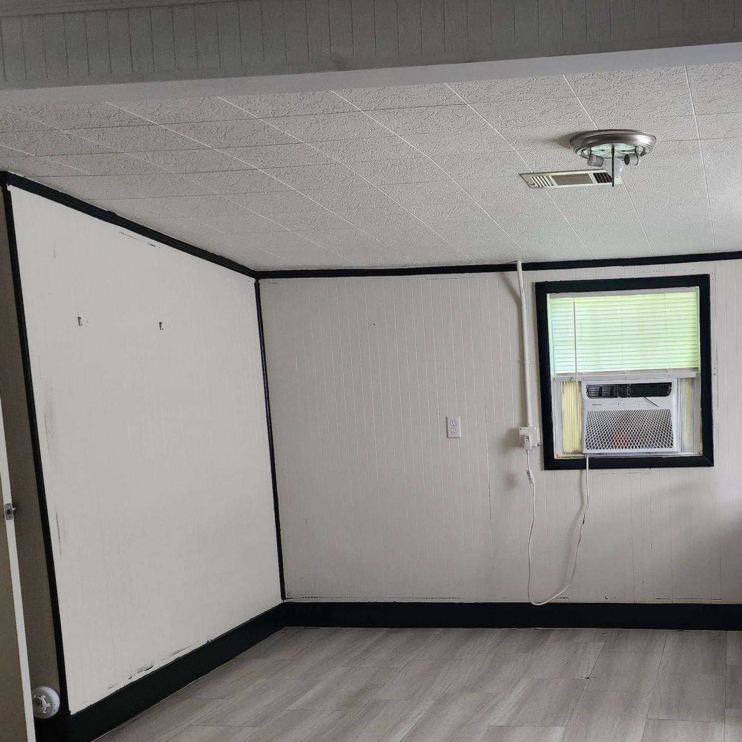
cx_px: 598
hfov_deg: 38.5
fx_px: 1019
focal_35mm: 42
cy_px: 470
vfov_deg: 39.7
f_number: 1.8
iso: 250
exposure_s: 1/120
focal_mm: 6.4
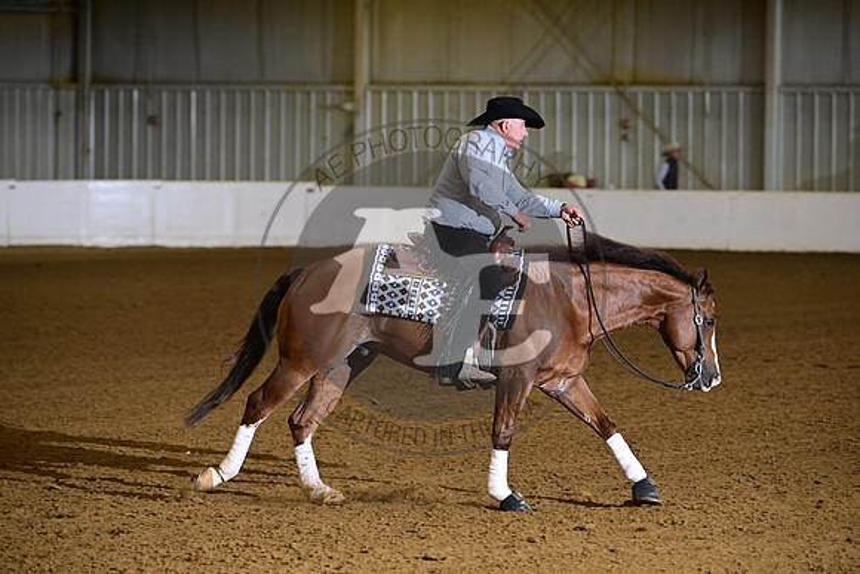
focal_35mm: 200
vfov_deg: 6.9
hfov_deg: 10.3
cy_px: 287
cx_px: 430
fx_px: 4779
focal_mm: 200
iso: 2500
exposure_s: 1/200
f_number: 4.5
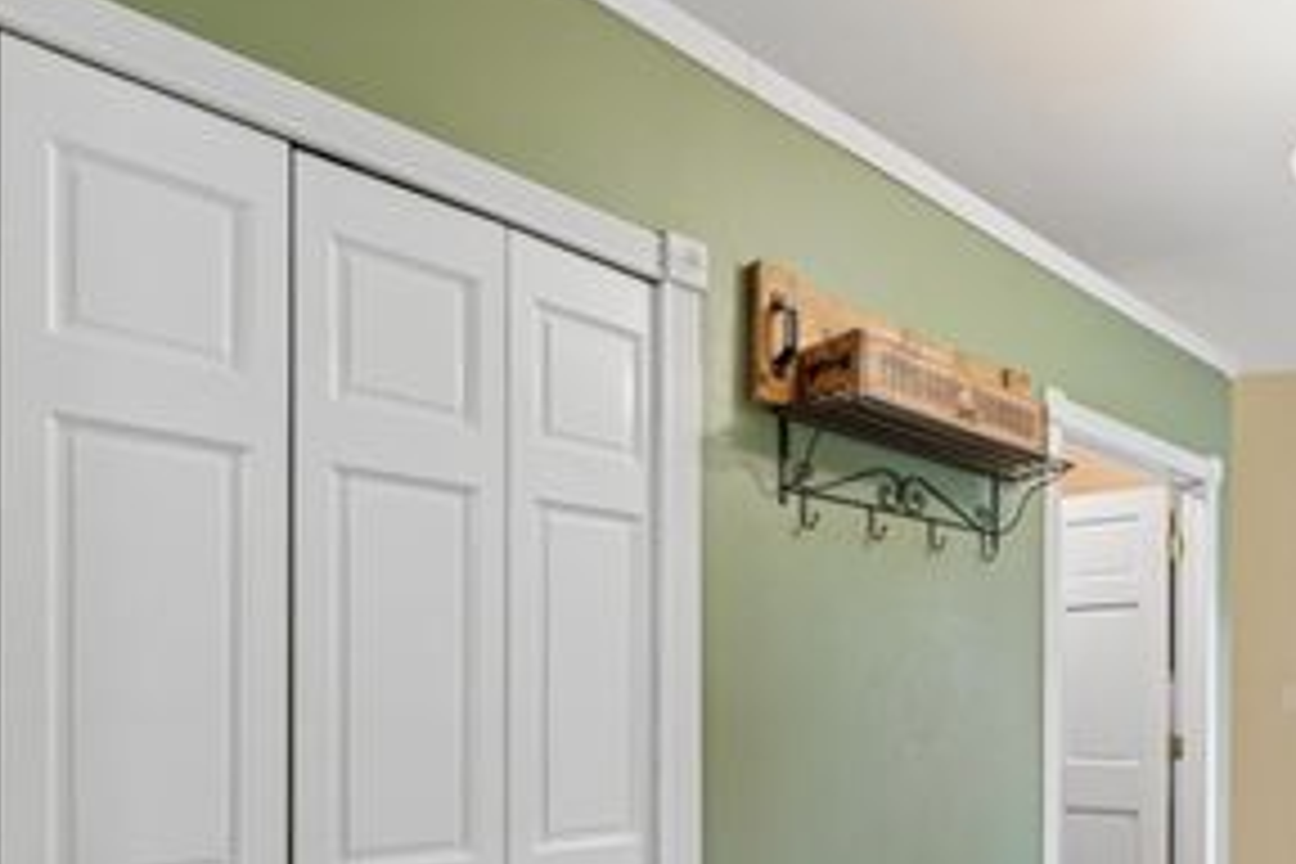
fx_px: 936
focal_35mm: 26
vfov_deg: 46.4
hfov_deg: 66.1
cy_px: 718
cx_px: 932
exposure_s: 1/1.67
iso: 125
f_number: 8
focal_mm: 10
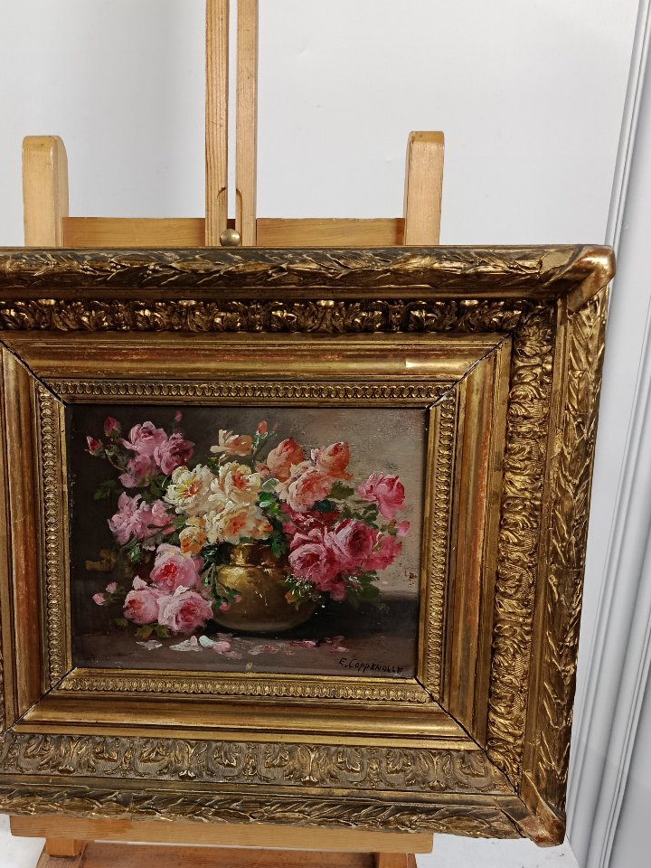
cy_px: 519
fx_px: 752
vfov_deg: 59.5
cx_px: 256
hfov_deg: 46.5
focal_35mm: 30
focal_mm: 5.24
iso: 1111
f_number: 1.7
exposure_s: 1/50
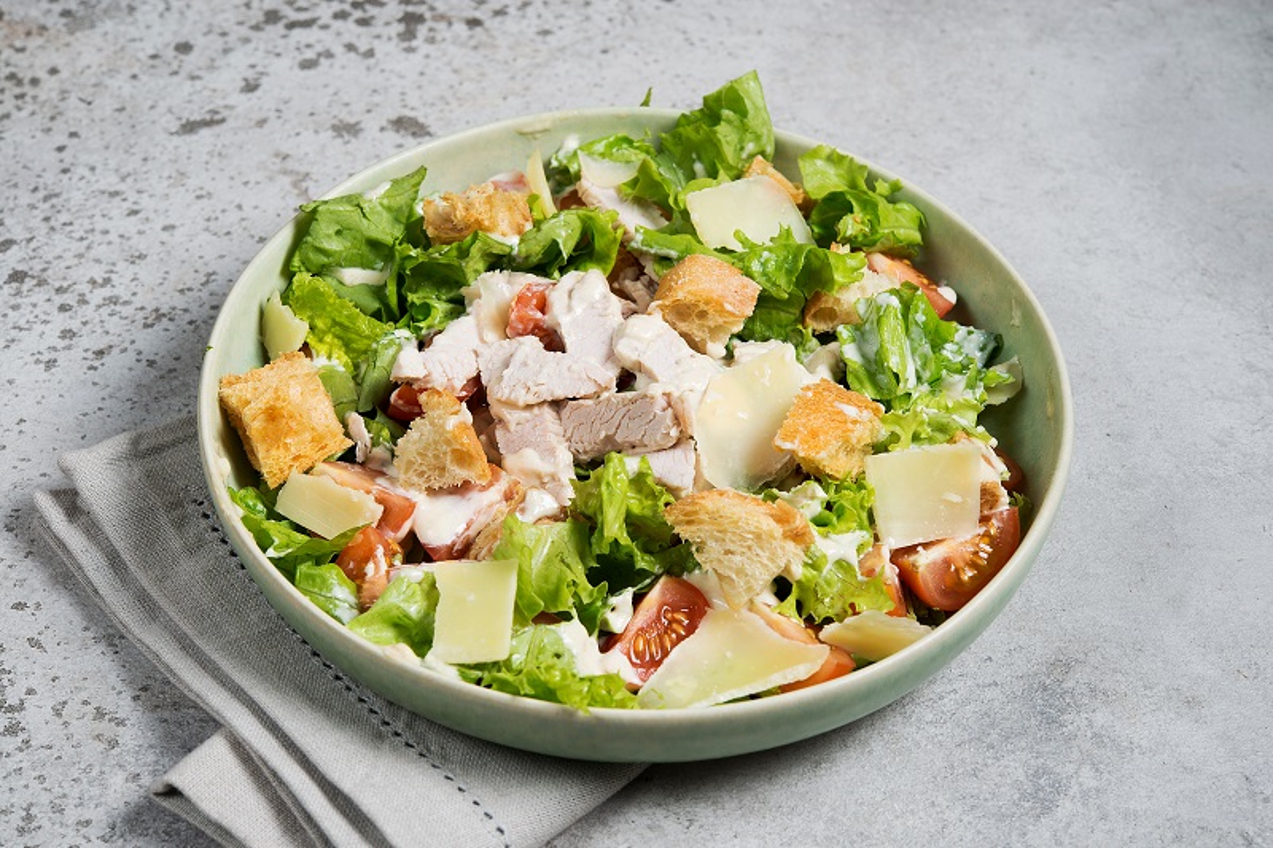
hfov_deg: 33.4
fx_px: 2121
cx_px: 636
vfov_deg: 22.6
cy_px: 424
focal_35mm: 60
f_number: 11
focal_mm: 60
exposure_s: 1/125
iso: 200
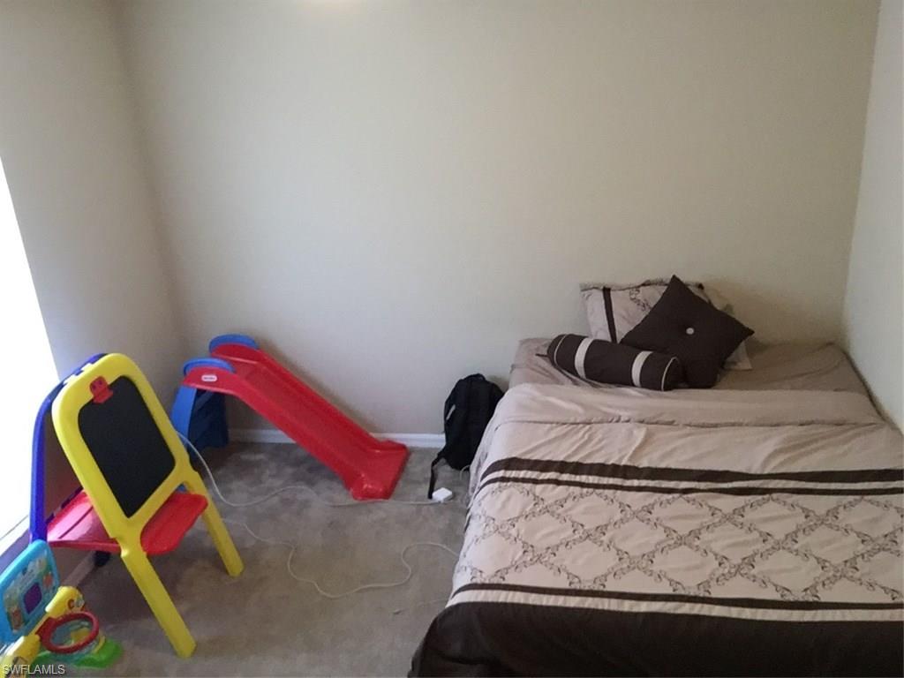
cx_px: 452
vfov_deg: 45.4
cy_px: 339
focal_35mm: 31
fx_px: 810
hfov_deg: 58.4
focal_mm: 2.65
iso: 125
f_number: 2.2
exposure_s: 1/30
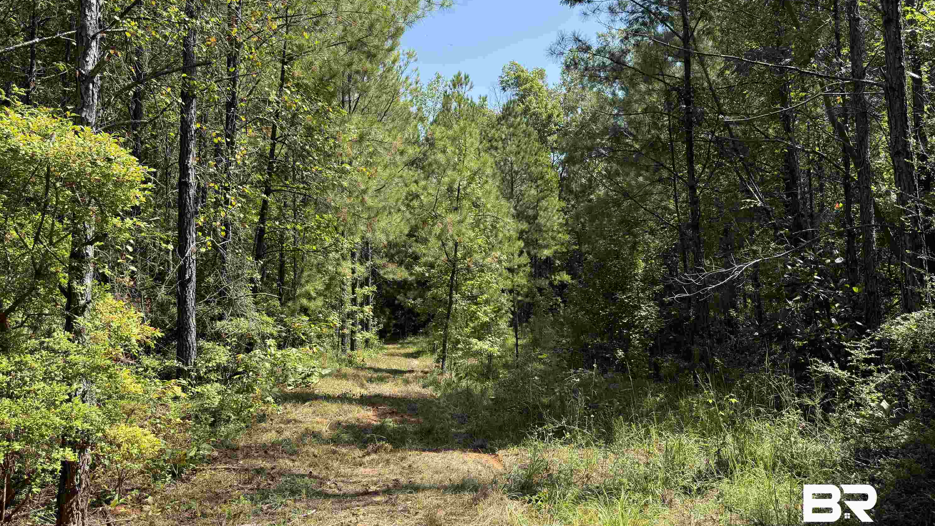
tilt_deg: +3.6
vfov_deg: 42.8
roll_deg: +0.8
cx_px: 478
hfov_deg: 69.9
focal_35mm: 27
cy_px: 227
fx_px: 669
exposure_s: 1/1585
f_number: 1.78
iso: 100
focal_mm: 6.76
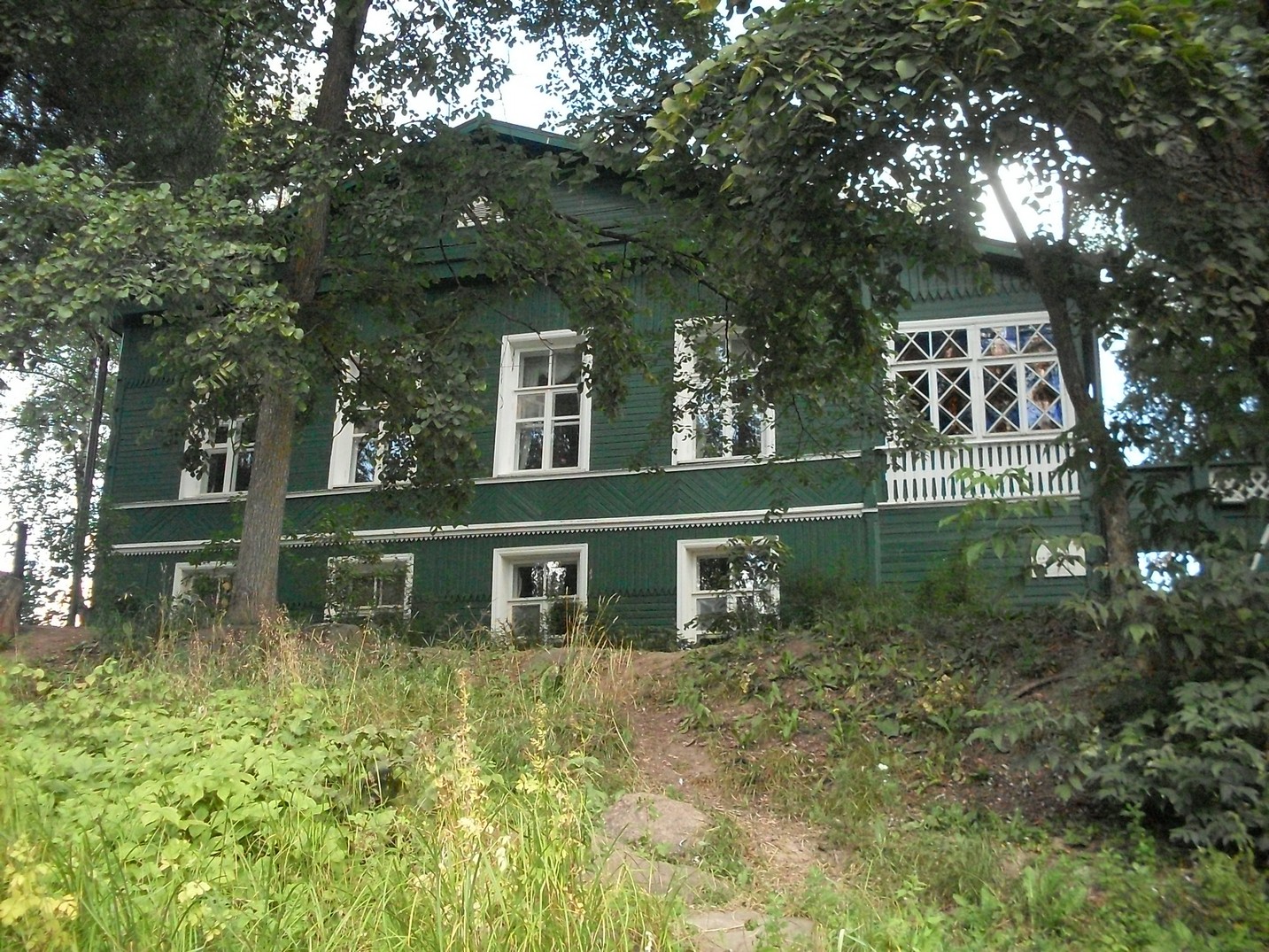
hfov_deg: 49.0
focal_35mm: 38
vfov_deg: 37.7
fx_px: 1393
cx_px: 634
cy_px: 476
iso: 400
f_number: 2.8
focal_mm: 6.3
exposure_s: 1/350
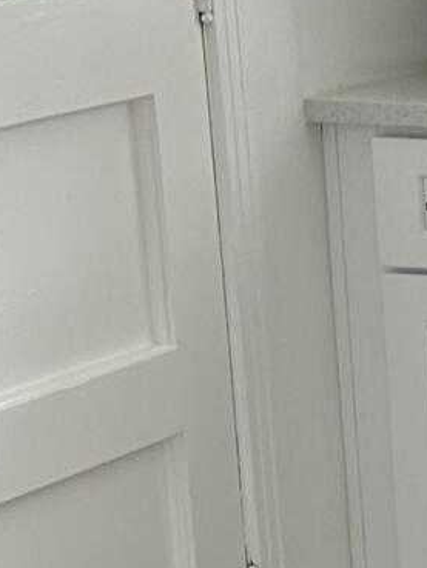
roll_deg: +1.3
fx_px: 3205
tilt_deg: -14.4
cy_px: 482
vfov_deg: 10.1
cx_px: 983
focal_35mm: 195
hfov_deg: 7.2
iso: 100
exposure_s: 1/121
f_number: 1.78
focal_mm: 6.86
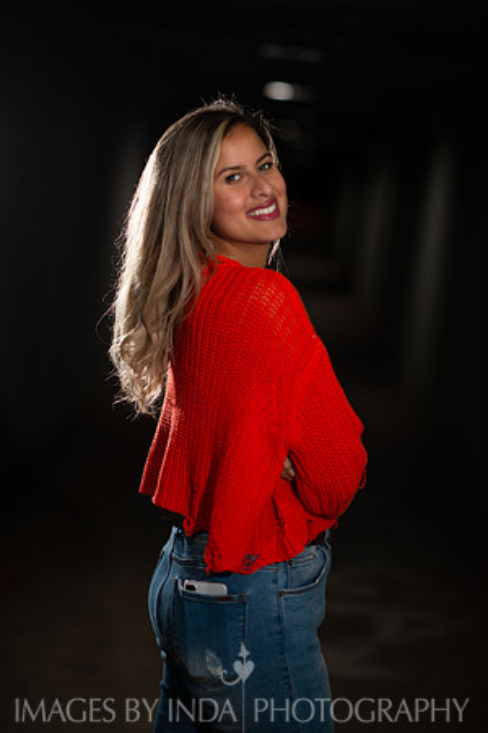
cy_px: 366
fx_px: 1728
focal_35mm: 85
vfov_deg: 23.9
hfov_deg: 16.1
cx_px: 244
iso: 200
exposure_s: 1/200
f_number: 1.8
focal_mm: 85
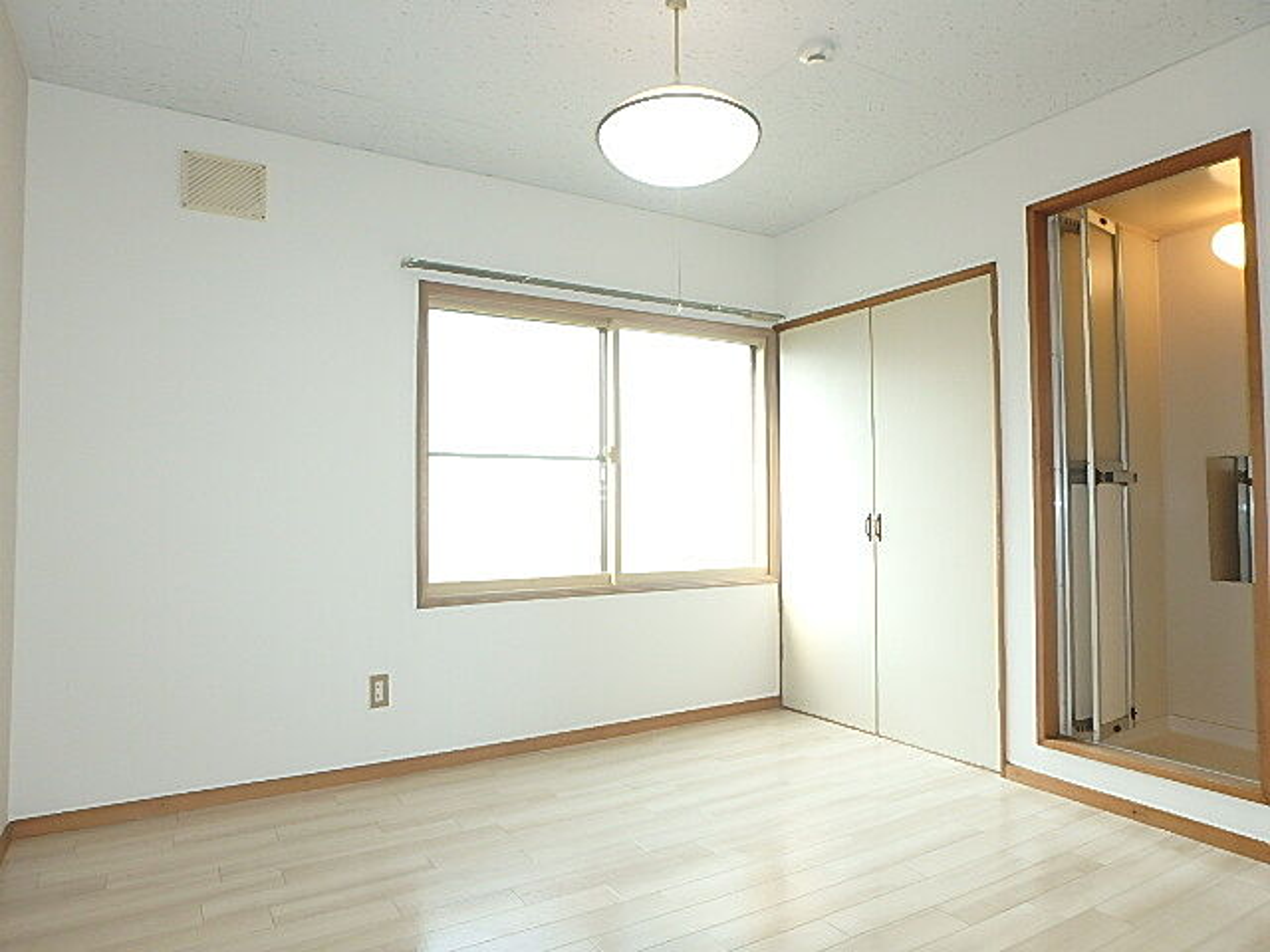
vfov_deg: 63.4
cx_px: 635
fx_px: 770
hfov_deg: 79.0
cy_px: 476
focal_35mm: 21
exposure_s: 1/60
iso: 125
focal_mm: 3.7
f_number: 3.5
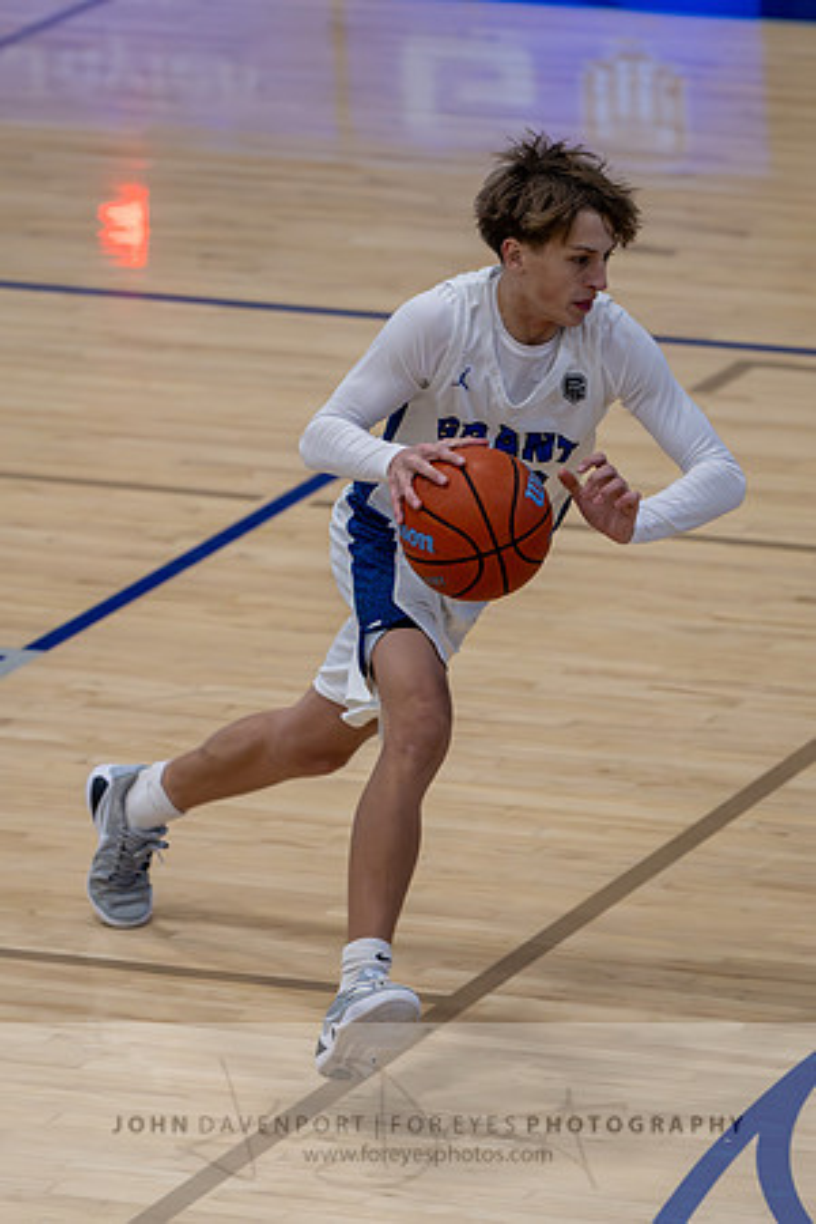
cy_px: 563
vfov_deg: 6.1
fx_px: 11550
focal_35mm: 340
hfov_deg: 4.0
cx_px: 229
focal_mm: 185
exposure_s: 1/1000
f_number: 2.8
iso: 2000
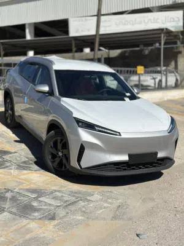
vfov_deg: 39.7
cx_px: 92
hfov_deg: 30.3
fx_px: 340
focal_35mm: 48
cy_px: 123
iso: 100
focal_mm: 6.86
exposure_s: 1/13699
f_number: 1.78
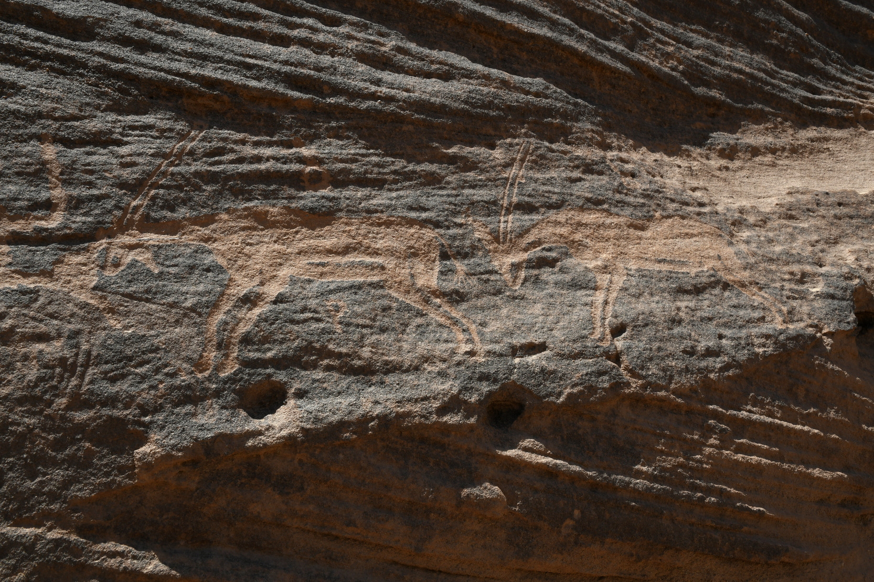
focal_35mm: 33
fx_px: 801
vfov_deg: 40.0
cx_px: 437
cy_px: 291
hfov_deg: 57.2
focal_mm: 22
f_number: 11
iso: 200
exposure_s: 1/500
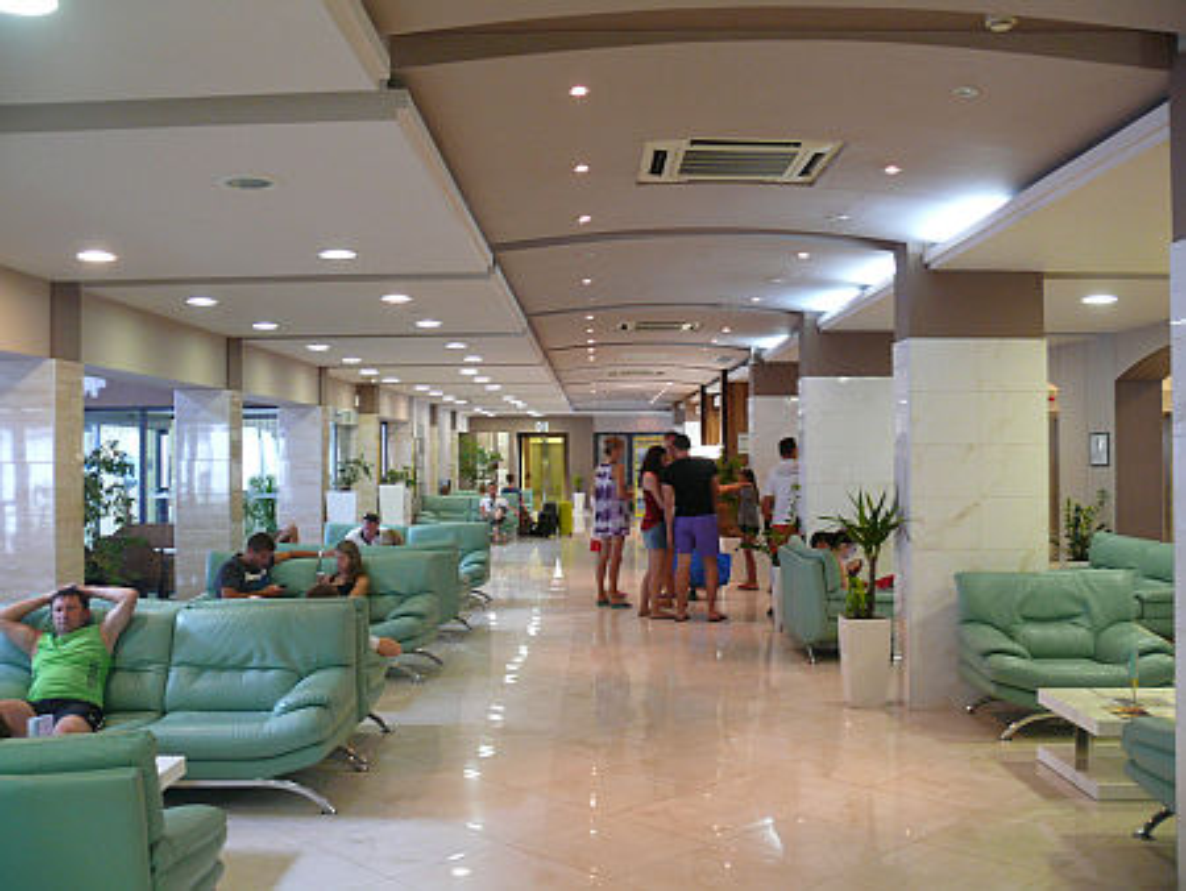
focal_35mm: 35
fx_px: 1200
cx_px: 593
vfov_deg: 40.7
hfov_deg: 52.6
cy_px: 446
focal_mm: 7.4
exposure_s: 1/10
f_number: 2.8
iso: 200
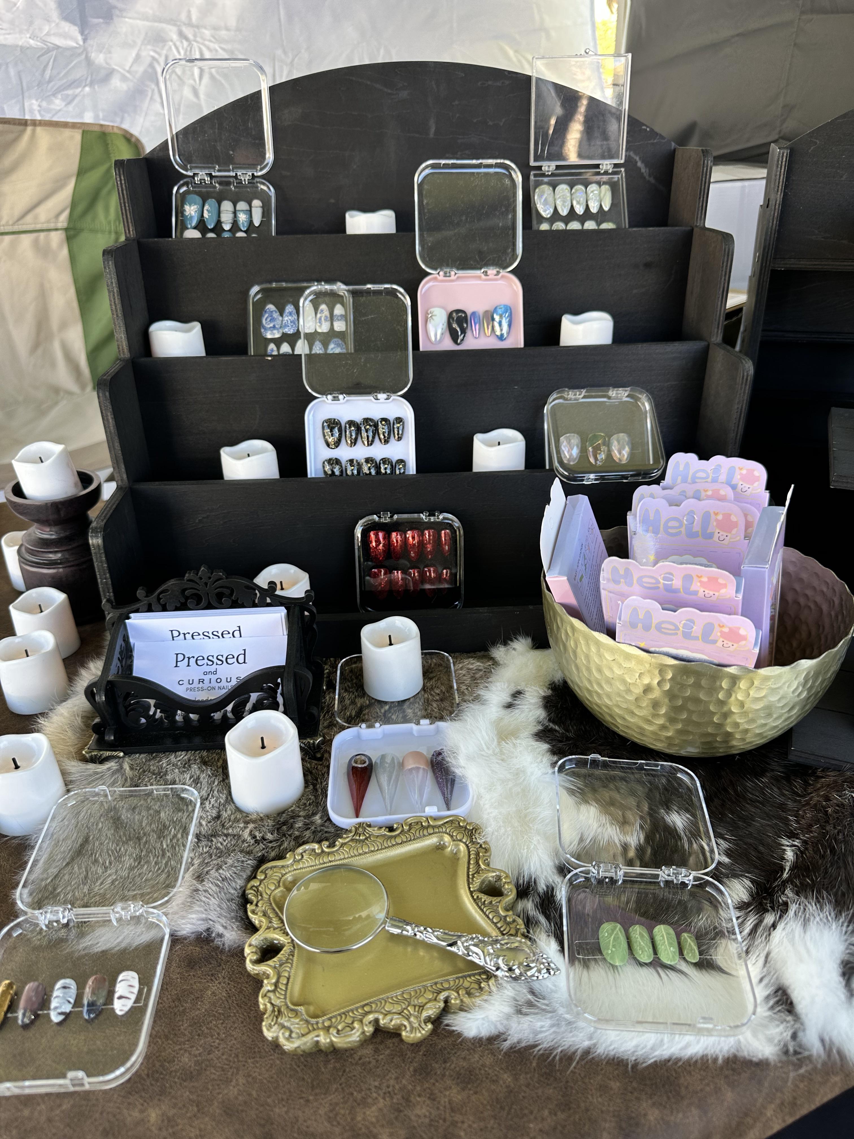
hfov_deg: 56.8
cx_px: 427
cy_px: 570
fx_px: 789
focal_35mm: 24
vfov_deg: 71.6
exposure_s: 1/126
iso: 64
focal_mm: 6.86
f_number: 1.78
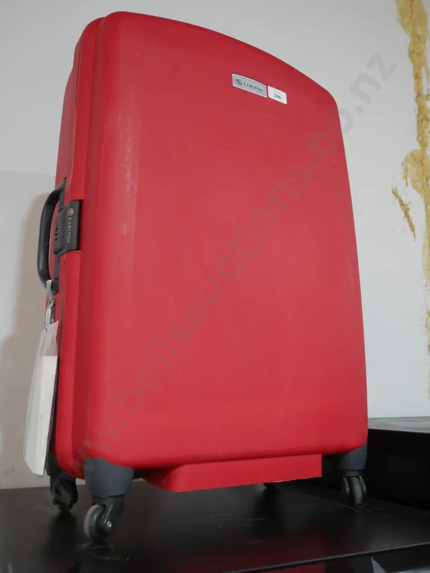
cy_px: 286
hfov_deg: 41.8
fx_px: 563
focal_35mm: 34
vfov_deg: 53.9
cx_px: 215
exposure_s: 1/60
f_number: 4
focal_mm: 17
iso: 1250
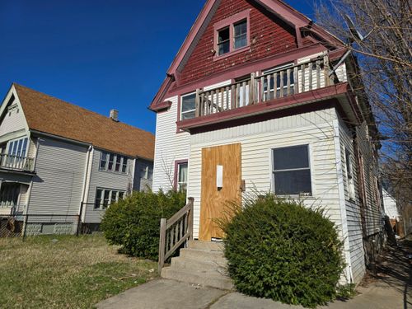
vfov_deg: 58.9
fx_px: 274
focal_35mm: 23
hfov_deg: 73.9
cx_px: 206
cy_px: 154
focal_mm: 6.3
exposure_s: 1/1686
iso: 12
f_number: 1.7
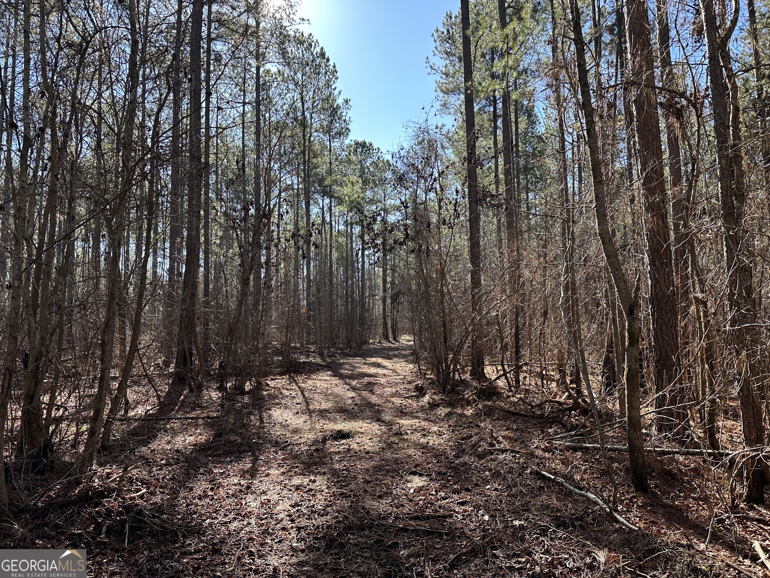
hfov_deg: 71.6
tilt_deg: +5.9
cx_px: 385
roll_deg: +1.1
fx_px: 534
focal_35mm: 24
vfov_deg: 56.8
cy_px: 289
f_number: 1.78
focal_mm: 6.86
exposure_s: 1/724
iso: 80
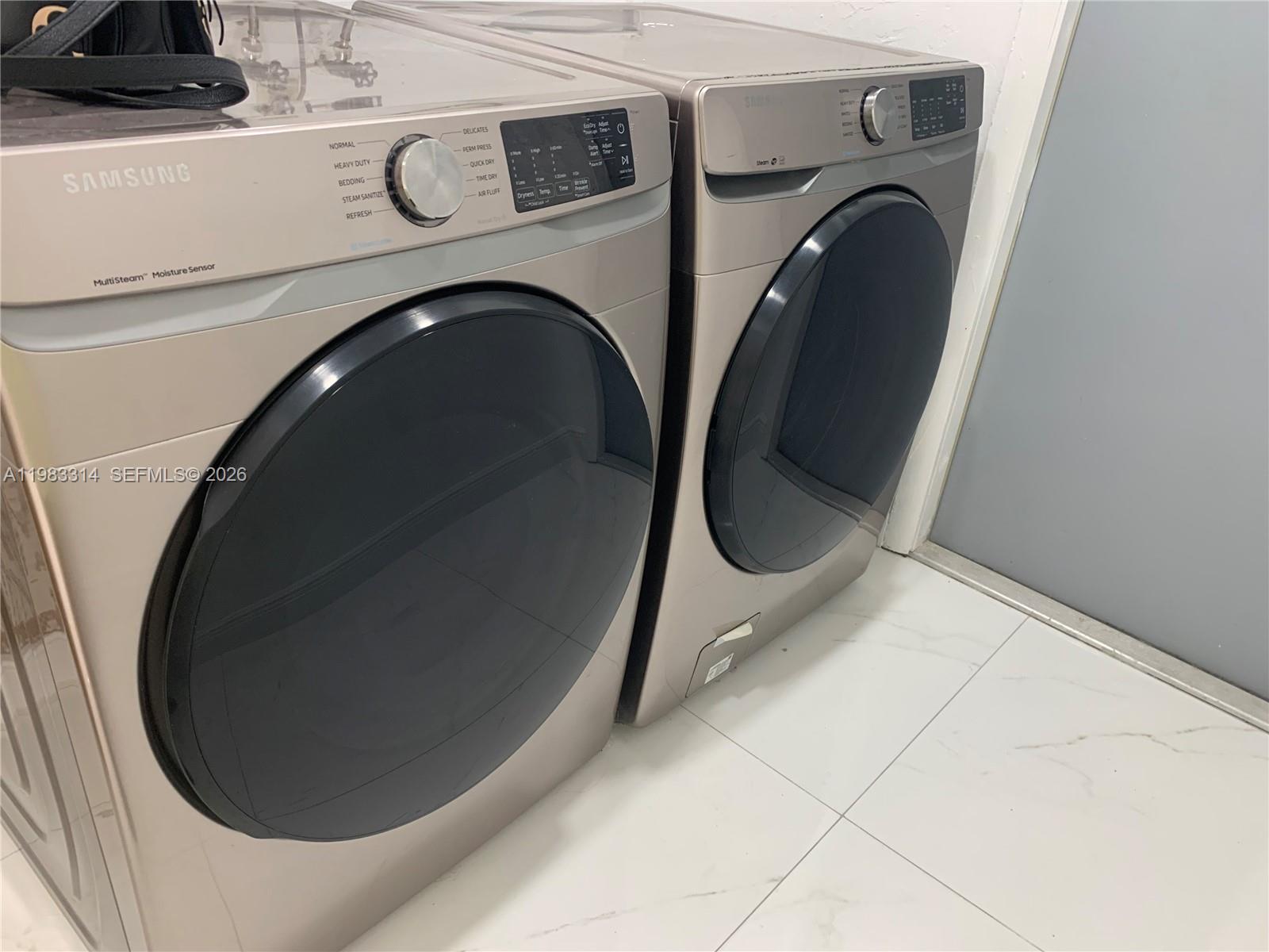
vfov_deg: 53.1
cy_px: 476
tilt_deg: -32.4
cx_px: 634
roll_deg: -5.6
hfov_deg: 67.3
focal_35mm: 26
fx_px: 953
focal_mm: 4.25
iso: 125
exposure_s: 1/60
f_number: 1.8
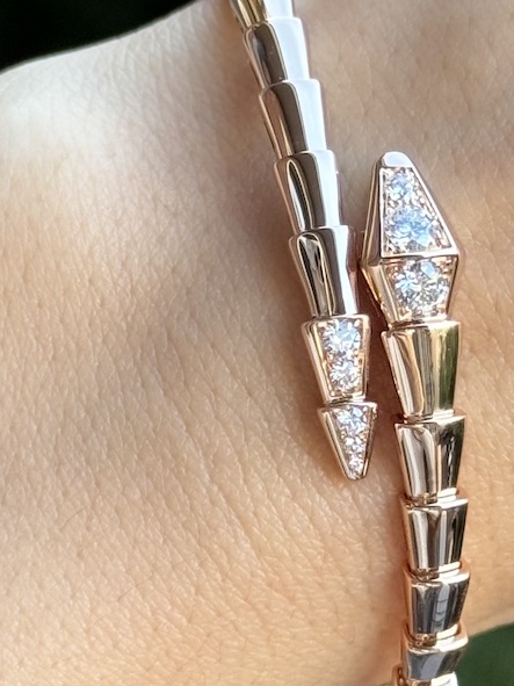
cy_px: 290
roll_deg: +1.6
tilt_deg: -31.9
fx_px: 2575
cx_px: 333
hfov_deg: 11.4
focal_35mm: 130
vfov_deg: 15.2
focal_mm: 6.76
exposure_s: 1/121
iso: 80
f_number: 1.78
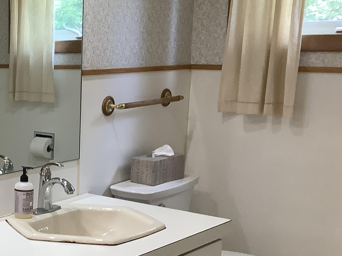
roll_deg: -0.6
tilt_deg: -14.5
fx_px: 662
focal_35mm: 67
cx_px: -15
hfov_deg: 27.0
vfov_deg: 21.7
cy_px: 201
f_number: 2.4
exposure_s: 1/60
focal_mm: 3.3
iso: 125
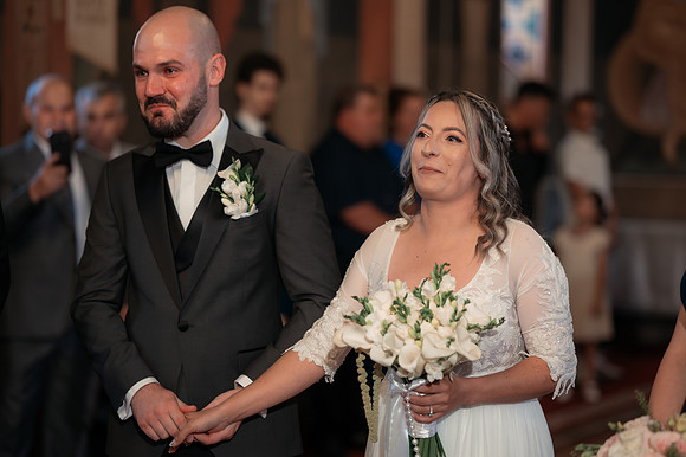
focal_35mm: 87
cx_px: 350
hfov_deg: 23.4
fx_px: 1654
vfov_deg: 15.7
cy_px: 233
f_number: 2
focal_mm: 85
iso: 1600
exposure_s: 1/200
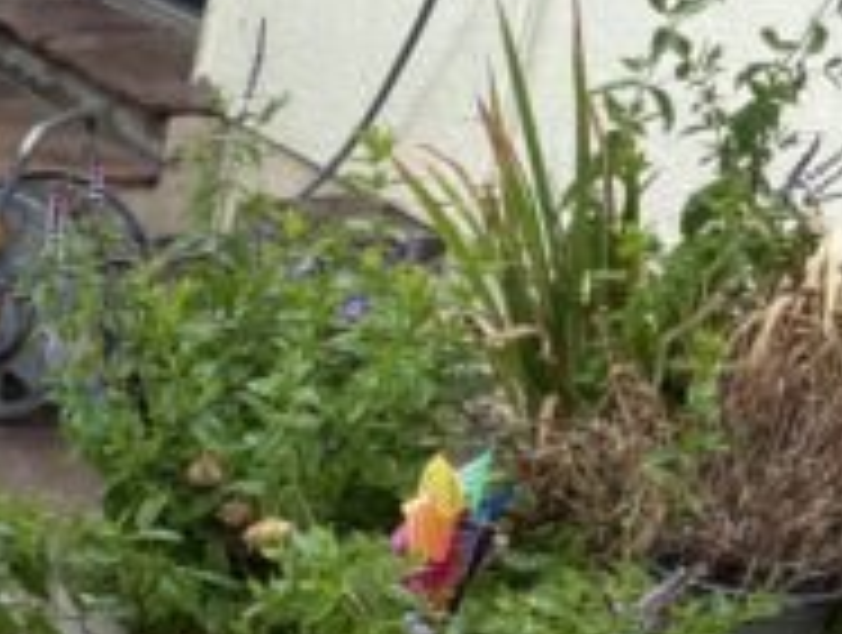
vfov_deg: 10.1
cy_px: 953
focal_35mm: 142
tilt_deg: -25.4
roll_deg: +0.9
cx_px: -1265
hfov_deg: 11.3
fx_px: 3461
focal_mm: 5.96
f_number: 1.6
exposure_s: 1/257
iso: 40
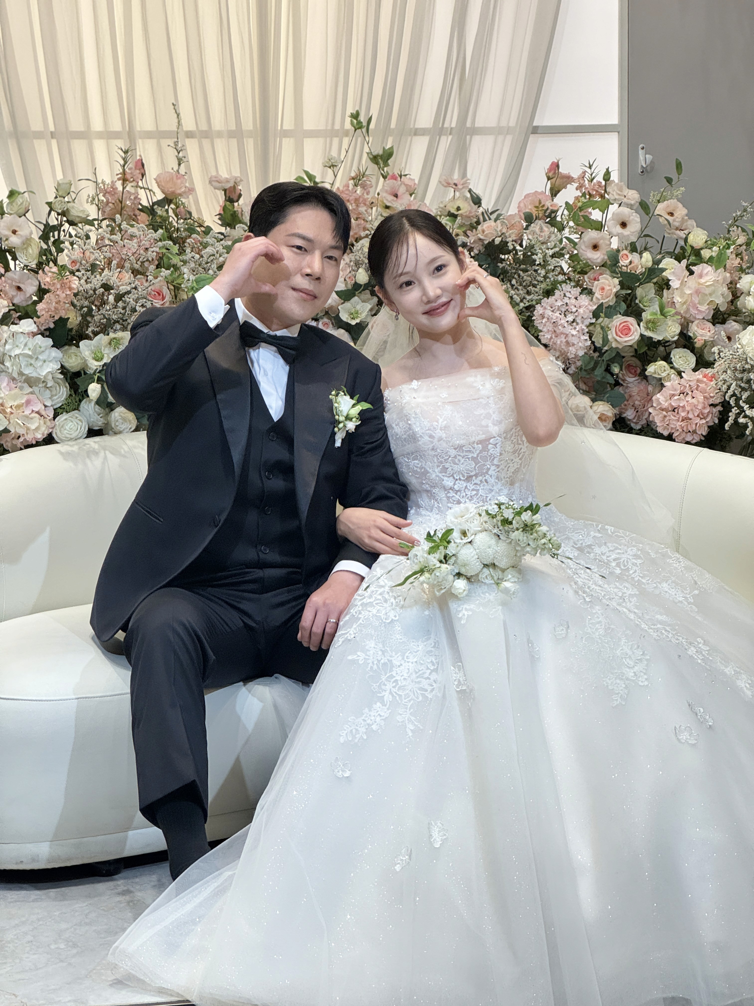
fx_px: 2236
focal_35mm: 77
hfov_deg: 19.1
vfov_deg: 25.3
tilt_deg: -5.9
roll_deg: +2.0
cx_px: 377
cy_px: 503
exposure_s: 1/120
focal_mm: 9
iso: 160
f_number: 2.8
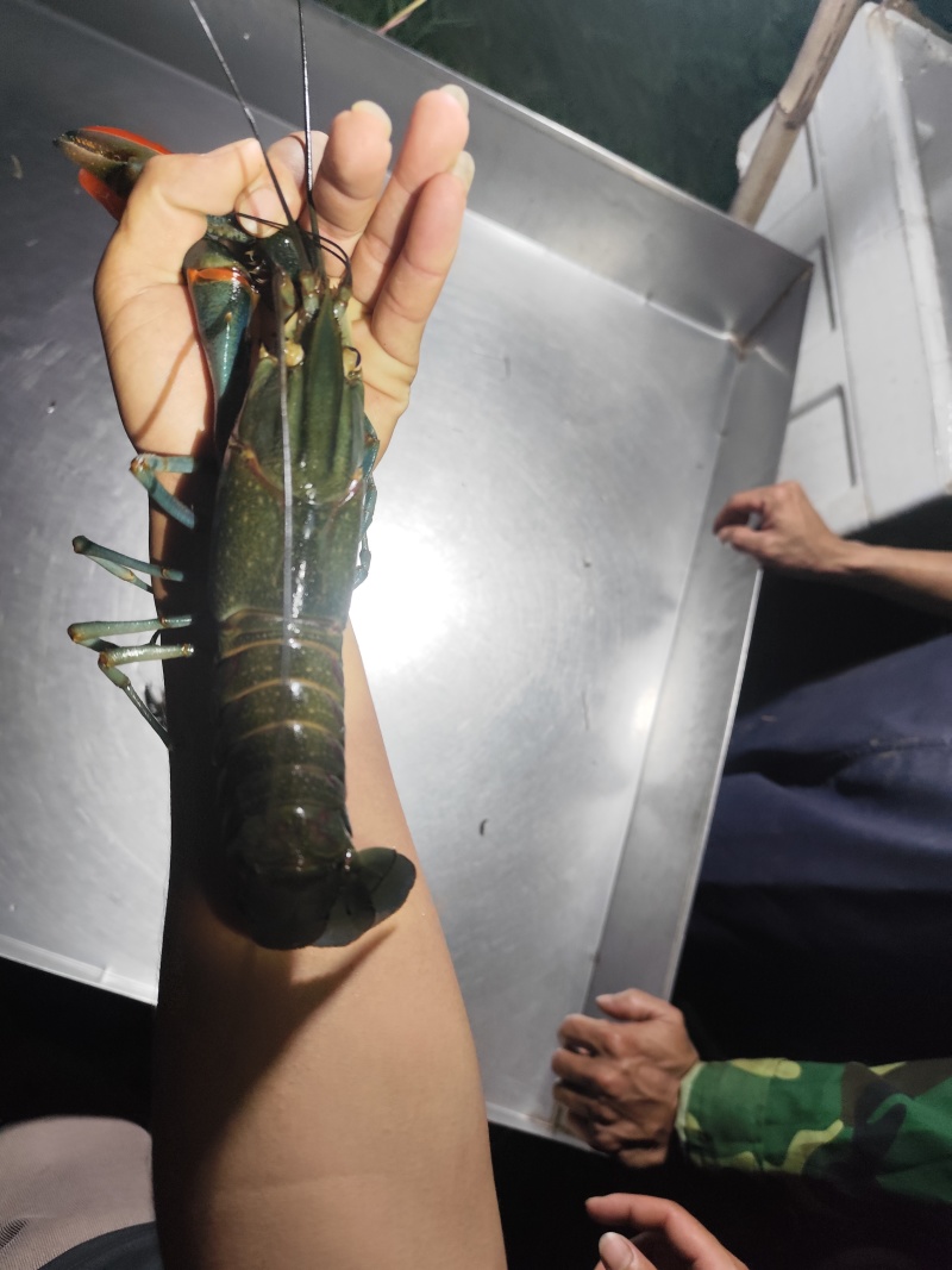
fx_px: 844
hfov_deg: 58.9
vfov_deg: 73.9
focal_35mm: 23
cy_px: 635
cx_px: 476
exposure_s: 1/50
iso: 250
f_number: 1.65
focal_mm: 6.14
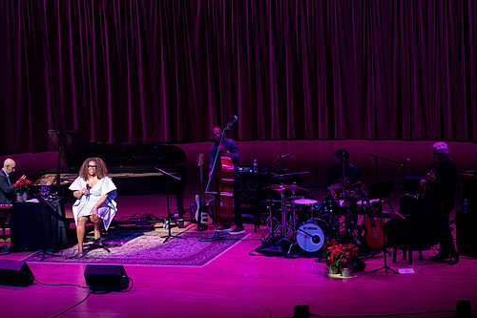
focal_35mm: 137
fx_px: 1815
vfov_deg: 10.0
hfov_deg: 15.0
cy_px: 170
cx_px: 214
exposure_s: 1/320
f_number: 5
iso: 2500
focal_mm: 118
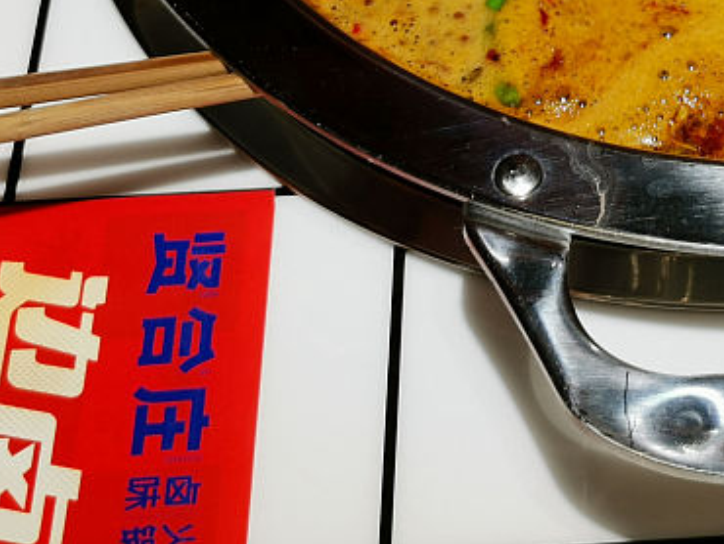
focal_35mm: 107
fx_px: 2239
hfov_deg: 17.9
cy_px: -280
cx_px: 736
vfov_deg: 13.1
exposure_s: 1/182
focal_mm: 5.58
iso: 50
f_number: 1.8
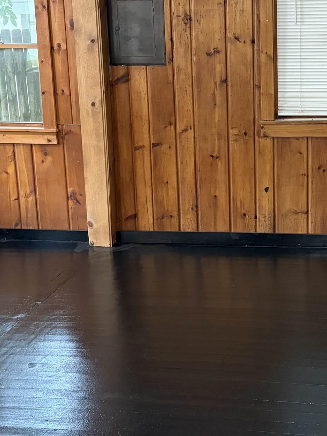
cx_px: 260
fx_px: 806
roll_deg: +2.1
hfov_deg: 22.6
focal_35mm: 64
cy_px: 174
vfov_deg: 30.2
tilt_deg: -11.5
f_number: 1.6
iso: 500
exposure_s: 1/60
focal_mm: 5.96
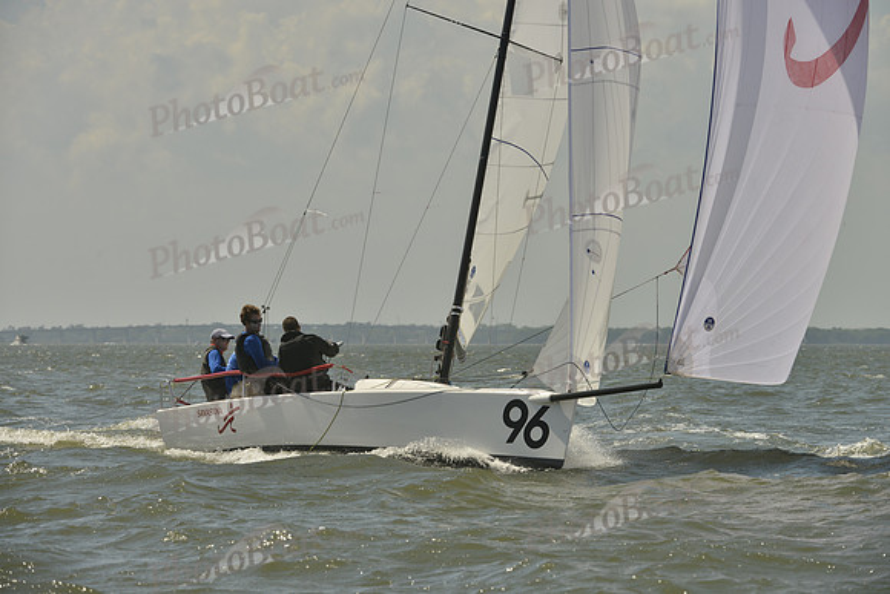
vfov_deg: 6.9
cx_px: 445
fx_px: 4945
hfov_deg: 10.3
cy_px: 297
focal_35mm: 200
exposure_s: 1/1600
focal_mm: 200
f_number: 9
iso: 280
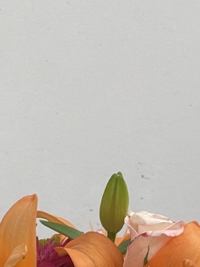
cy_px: 461
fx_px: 1872
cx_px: 26
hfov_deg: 6.1
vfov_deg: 7.9
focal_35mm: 243
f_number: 2.2
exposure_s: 1/274
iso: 20
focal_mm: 7.5
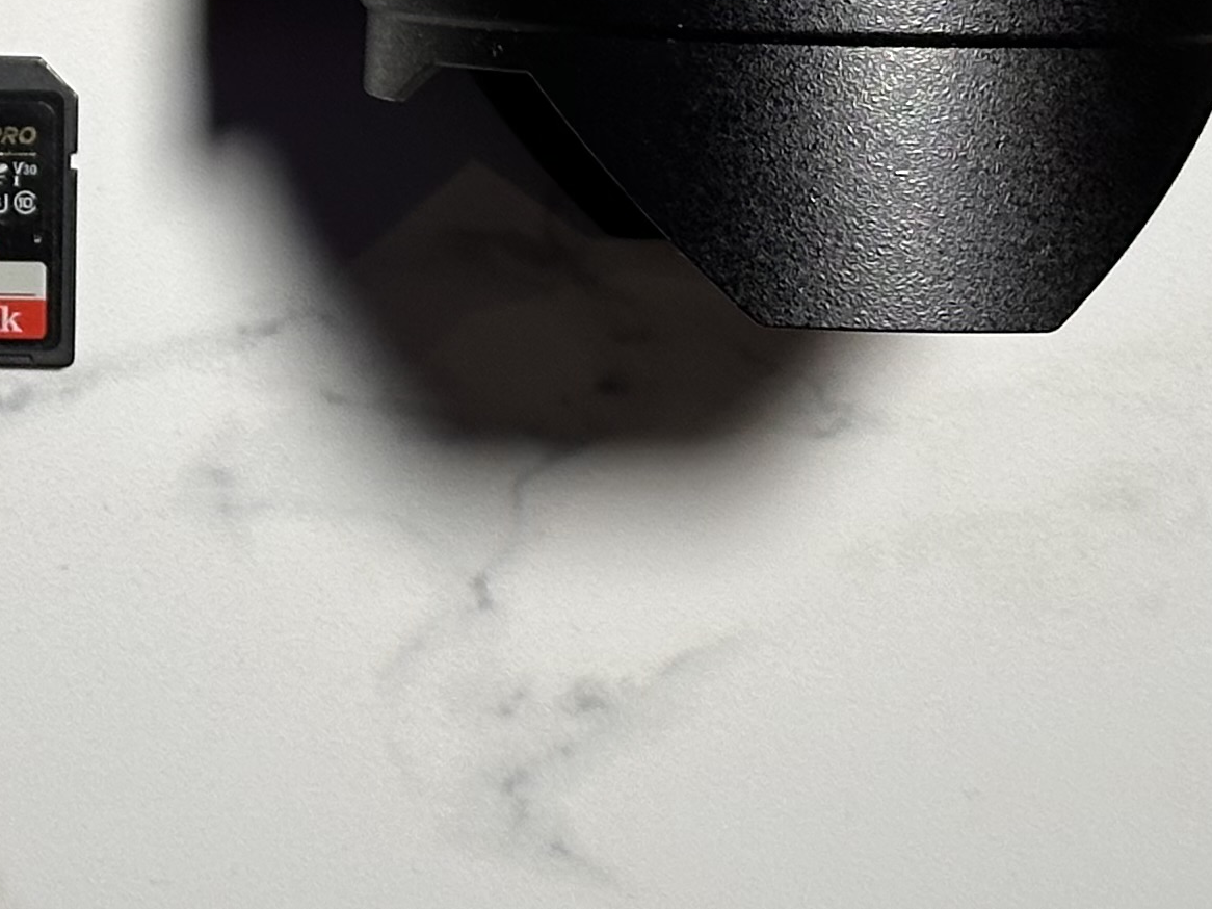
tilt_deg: -87.4
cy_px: -656
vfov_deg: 8.6
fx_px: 5811
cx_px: -323
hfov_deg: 11.6
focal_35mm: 166
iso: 100
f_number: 1.78
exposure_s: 1/100
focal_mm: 6.86
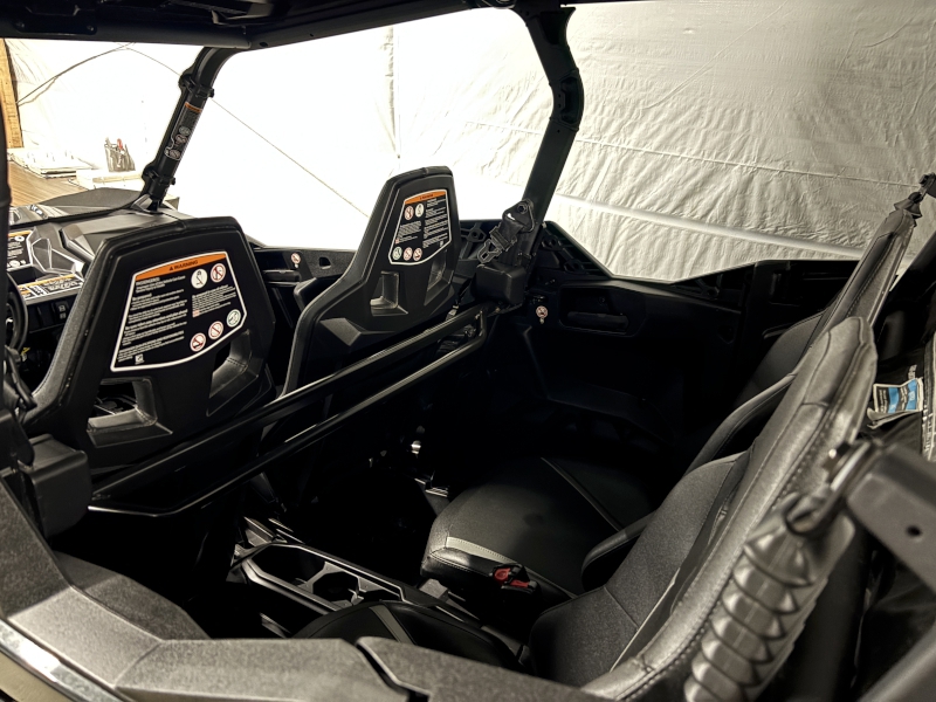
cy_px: 351
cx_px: 468
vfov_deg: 53.1
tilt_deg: -23.9
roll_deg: -4.3
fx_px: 703
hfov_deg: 67.3
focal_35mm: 26
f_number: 1.6
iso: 1250
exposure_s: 1/9
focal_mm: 5.96
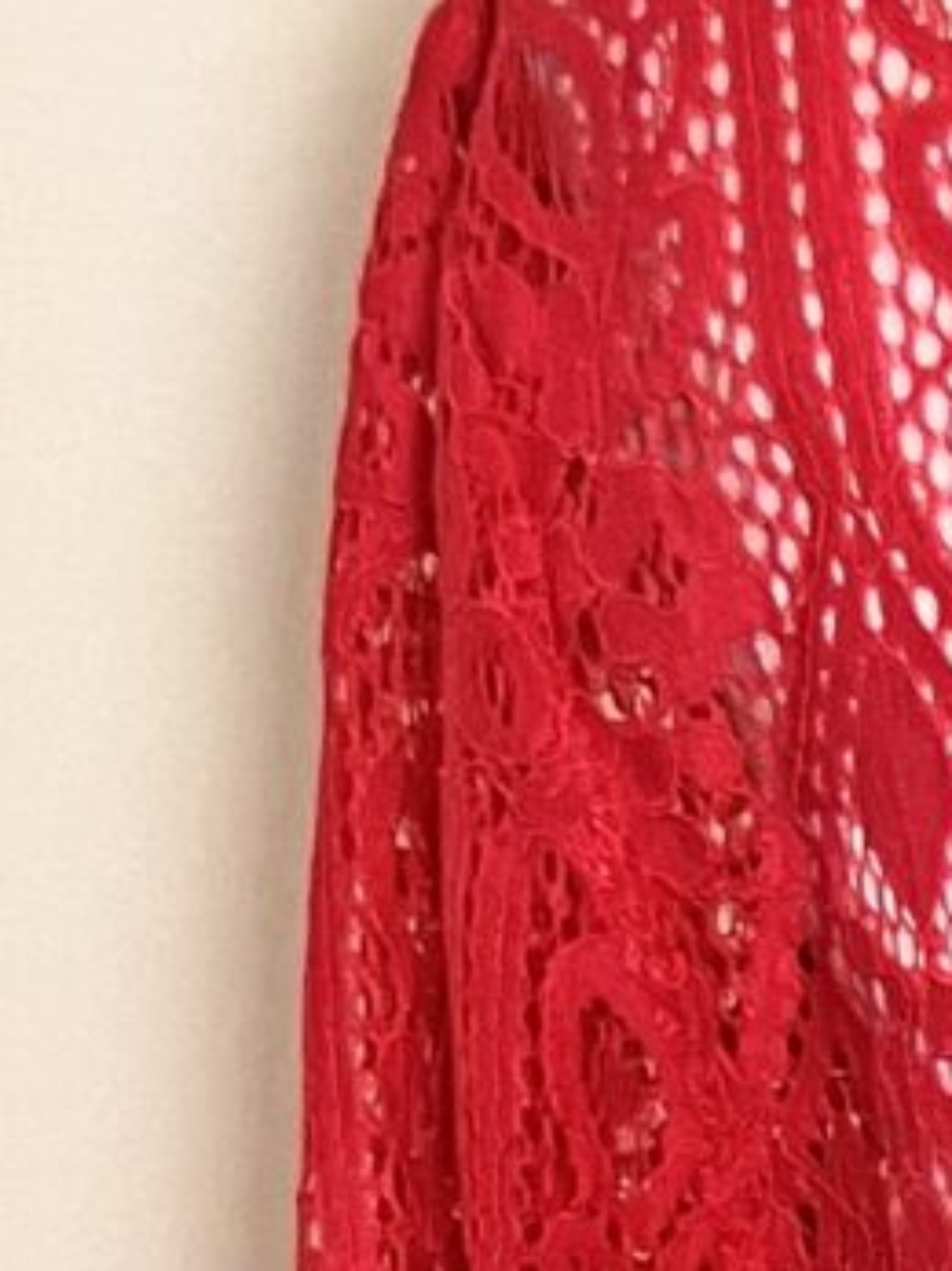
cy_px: 3513
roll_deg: +1.2
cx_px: 2490
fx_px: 7045
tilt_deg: -14.1
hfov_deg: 7.2
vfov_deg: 8.8
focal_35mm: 192
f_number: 1.5
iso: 100
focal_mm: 5.7
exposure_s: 1/60
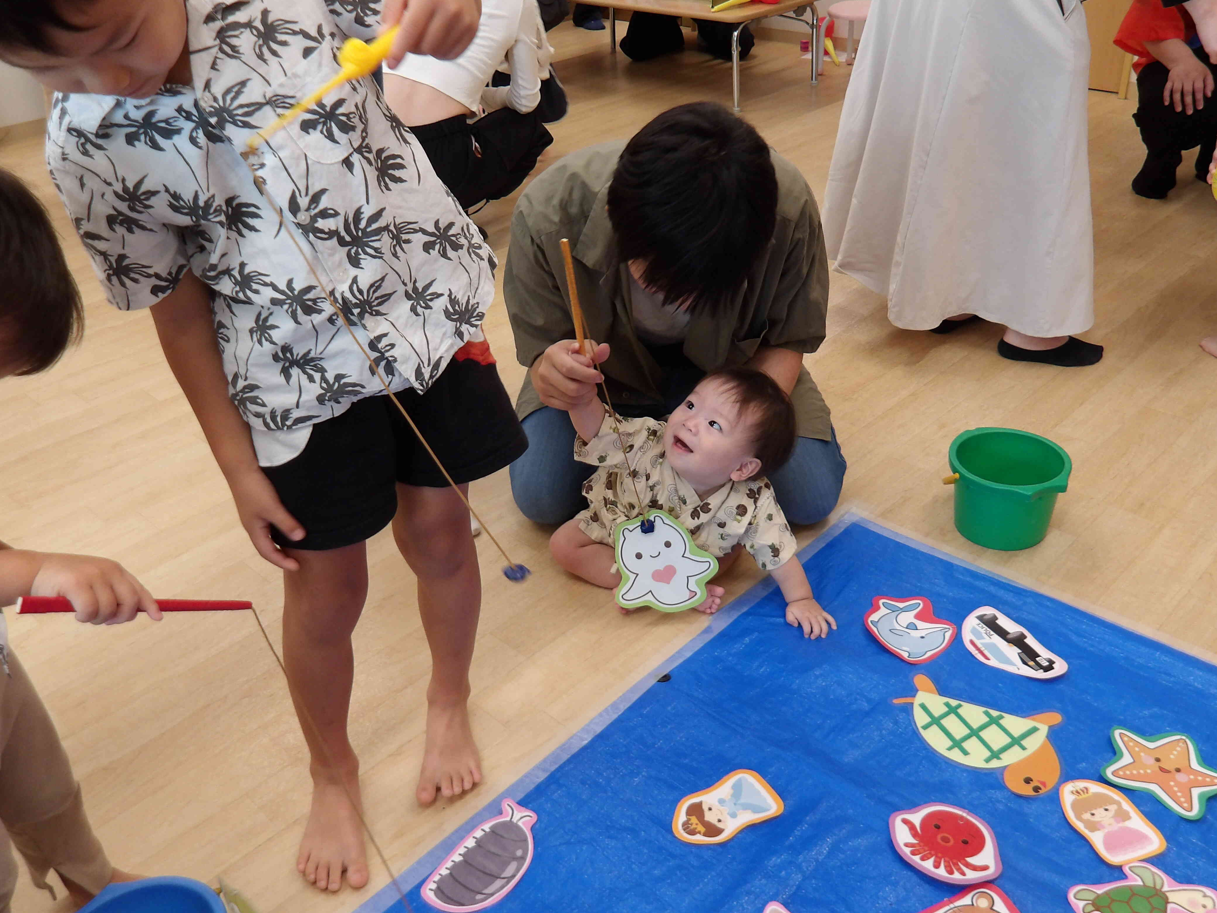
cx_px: 619
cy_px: 460
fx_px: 1055
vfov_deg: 46.8
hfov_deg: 60.0
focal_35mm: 30
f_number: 3
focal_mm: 4.9
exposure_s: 1/60
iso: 202
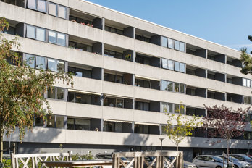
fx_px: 350
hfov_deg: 39.4
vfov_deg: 26.5
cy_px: 133
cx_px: 96
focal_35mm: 50
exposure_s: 1/800
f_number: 6.4
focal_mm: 19.2
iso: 200
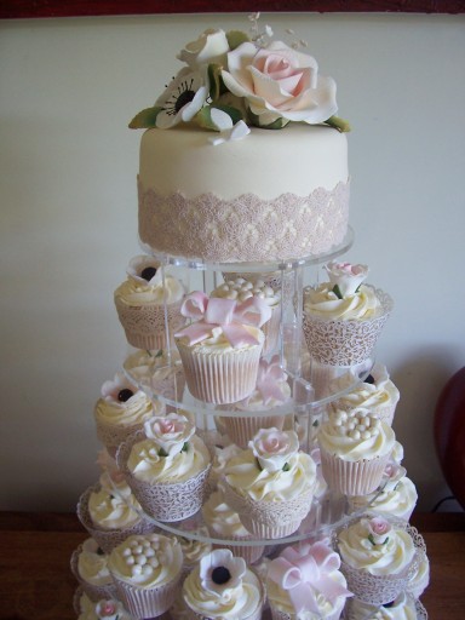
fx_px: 609
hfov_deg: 41.8
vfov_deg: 54.0
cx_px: 232
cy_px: 310
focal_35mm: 34
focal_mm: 5.6
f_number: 2.7
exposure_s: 1/30
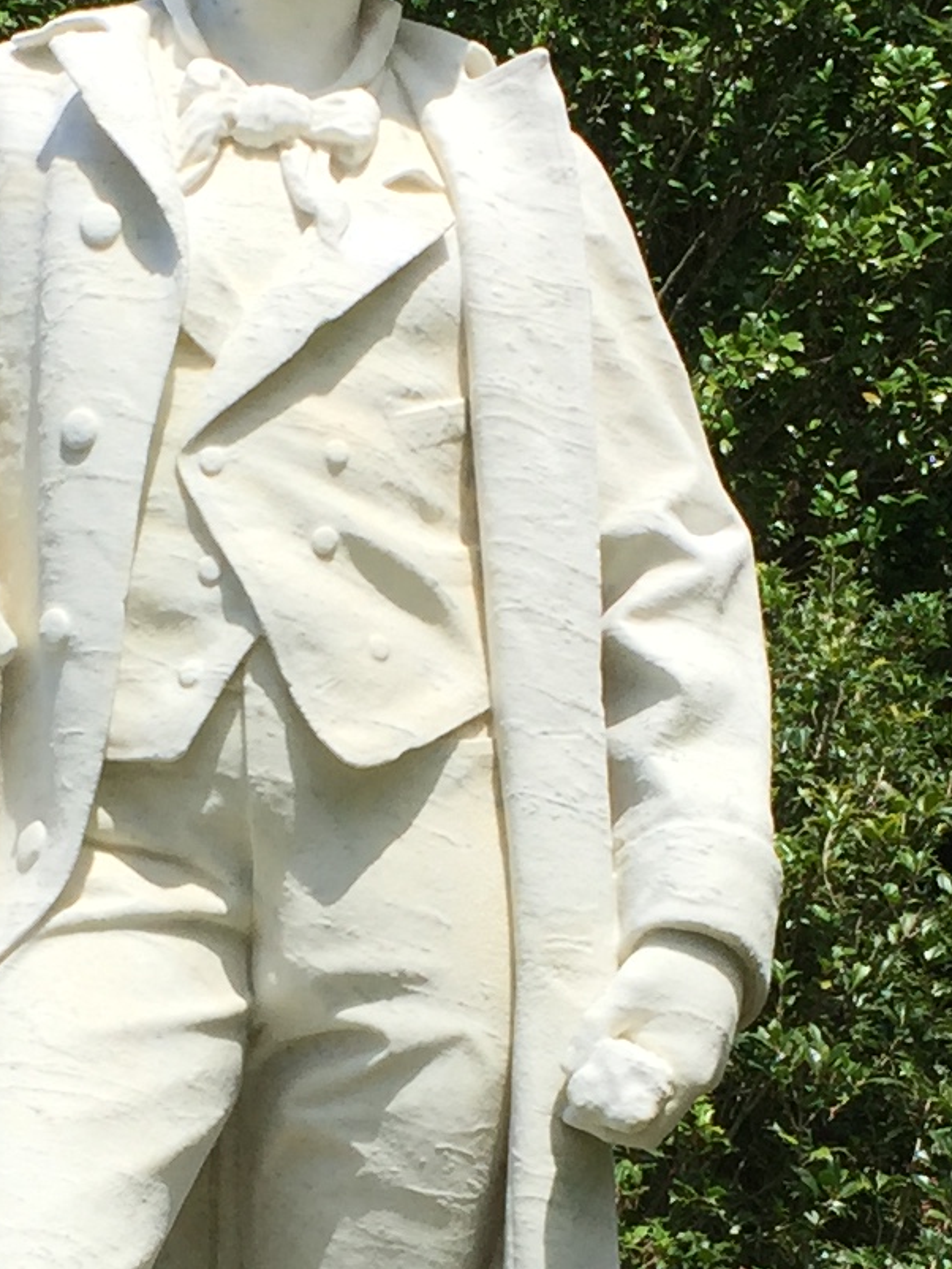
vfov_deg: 16.4
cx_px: 245
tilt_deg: -1.2
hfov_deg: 12.5
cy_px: 1168
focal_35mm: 118
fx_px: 4325
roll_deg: -0.1
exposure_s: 1/2639
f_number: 2.2
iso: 32
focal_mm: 4.15
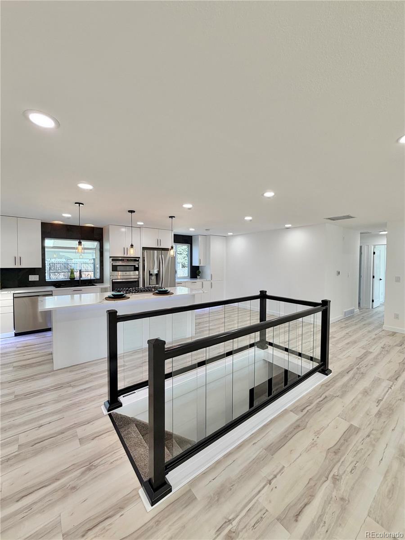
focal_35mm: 14
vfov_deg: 102.1
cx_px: 202
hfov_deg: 85.7
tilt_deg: -2.3
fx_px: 218
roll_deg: -0.1
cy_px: 270
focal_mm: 2.22
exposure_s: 1/120
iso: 64
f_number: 2.2
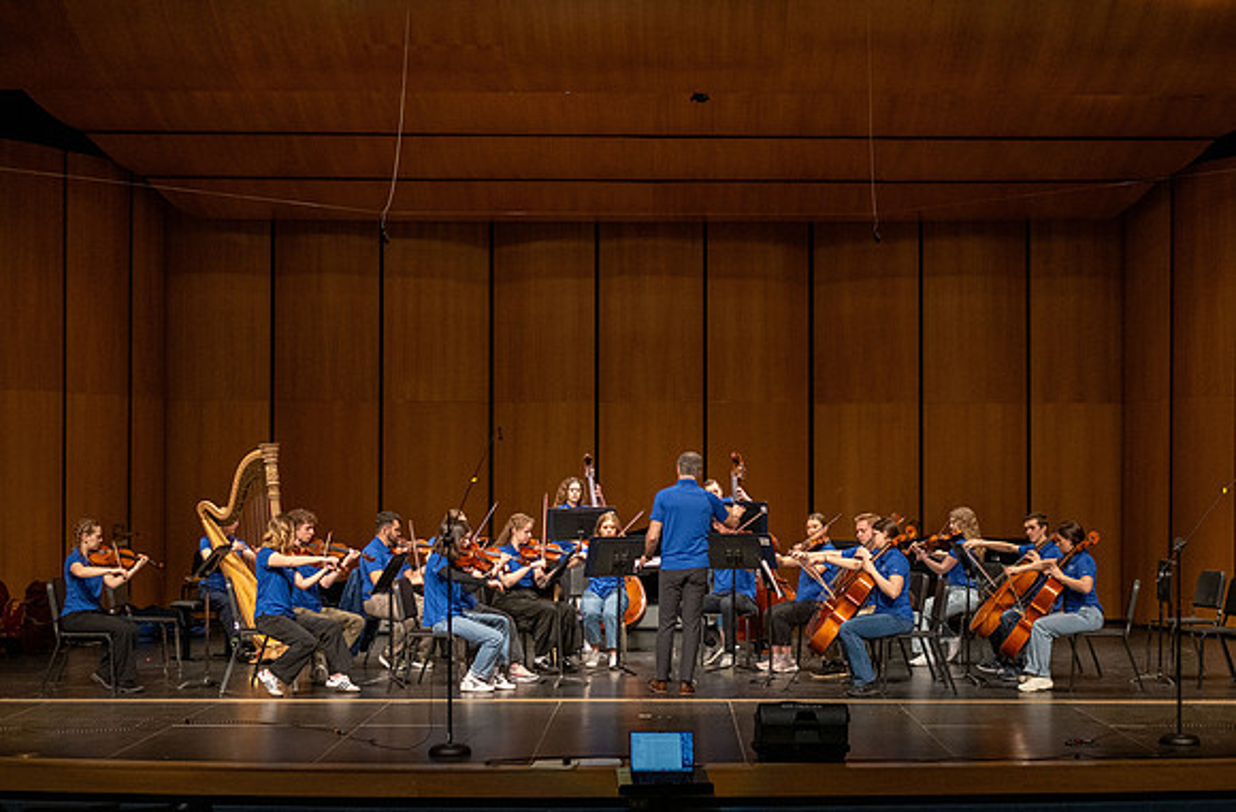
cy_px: 472
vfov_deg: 22.2
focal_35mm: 61
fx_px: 2071
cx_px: 708
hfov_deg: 33.2
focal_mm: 50
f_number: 2.8
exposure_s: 1/500
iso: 3200
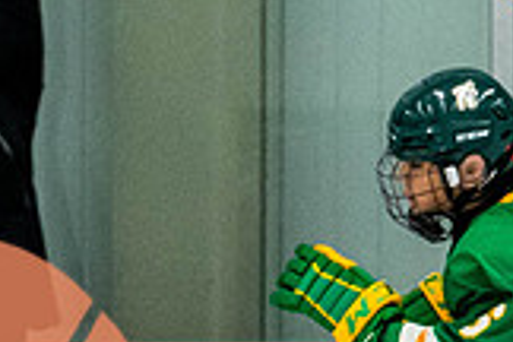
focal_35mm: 951
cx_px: 716
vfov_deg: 1.4
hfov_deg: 2.2
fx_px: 13551
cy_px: 725
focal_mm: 105
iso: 1800
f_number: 2.8
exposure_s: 1/640
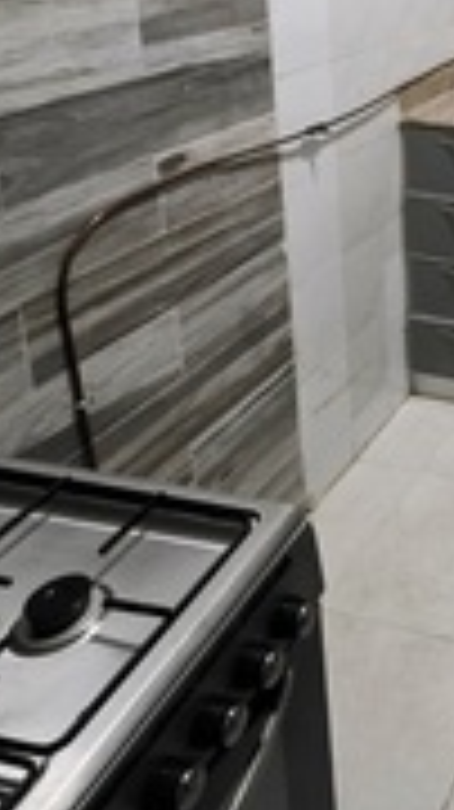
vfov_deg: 50.7
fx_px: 772
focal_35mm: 36
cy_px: 124
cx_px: 668
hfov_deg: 25.4
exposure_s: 1/50.3
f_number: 1.9
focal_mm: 2.2
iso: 800
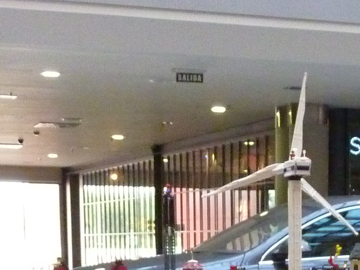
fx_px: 1269
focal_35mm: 122
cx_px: 386
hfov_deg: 15.7
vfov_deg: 11.2
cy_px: 511
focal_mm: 5.3
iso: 800
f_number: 3.5
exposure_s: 1/60
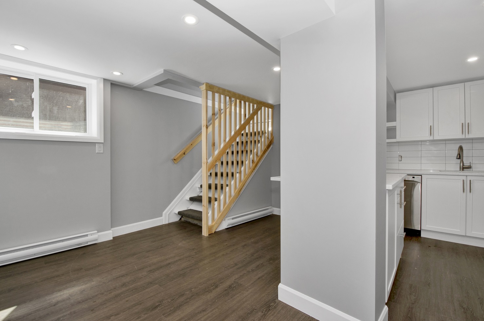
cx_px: 242
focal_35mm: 15
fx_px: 201
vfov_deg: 77.1
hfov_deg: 100.5
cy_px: 160
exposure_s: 1/200
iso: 320
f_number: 8
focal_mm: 10
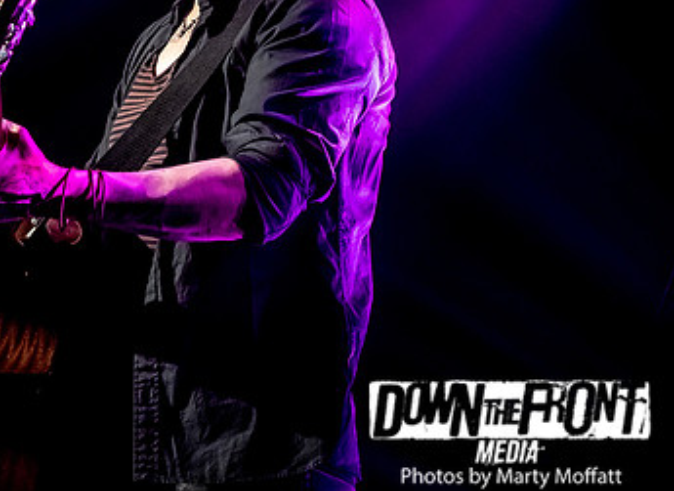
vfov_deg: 9.9
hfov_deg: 13.6
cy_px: 75
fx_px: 2812
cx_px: 106
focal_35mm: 146
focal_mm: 40
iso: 1600
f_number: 3.5
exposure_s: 1/320
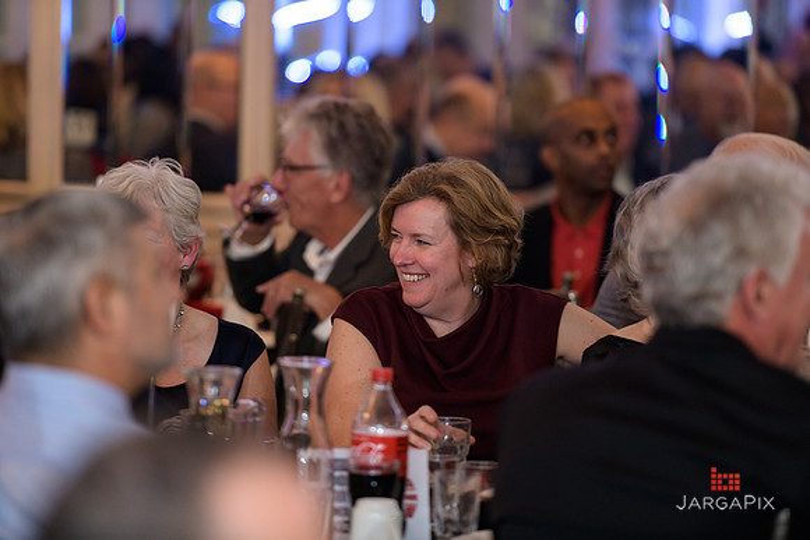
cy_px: 270
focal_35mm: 200
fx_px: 4501
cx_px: 405
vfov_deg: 6.9
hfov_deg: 10.3
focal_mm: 200
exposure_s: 1/125
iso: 1000
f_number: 3.2
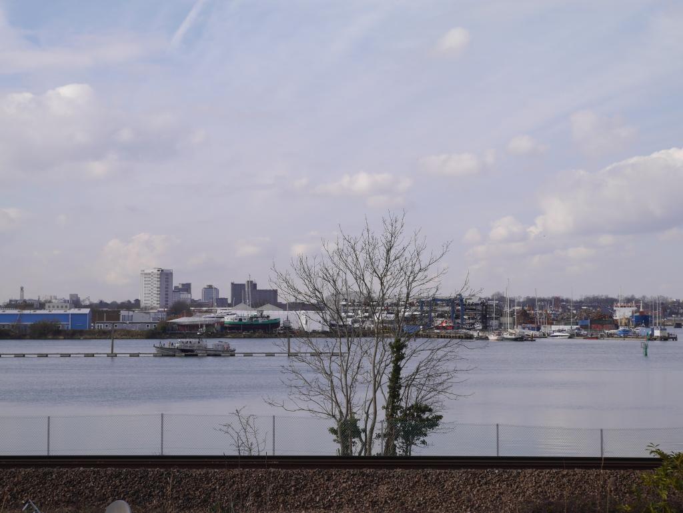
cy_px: 256
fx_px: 1421
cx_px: 342
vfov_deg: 20.5
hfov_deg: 27.0
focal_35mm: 72
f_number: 9
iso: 160
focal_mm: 36
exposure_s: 1/400
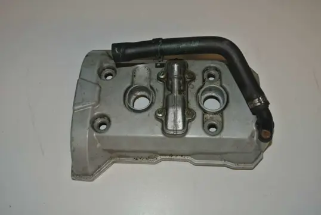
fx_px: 330
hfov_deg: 51.8
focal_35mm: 37
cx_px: 160
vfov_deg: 36.0
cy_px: 108
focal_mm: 14
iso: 200
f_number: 4
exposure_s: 1/60
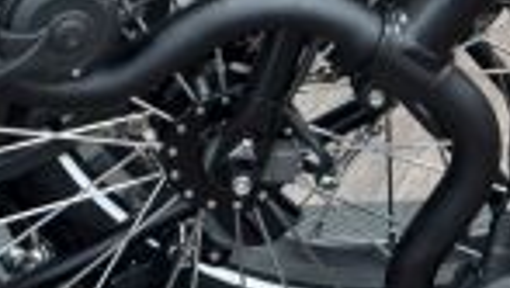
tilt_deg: -31.2
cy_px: 24
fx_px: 5861
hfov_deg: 5.0
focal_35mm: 433
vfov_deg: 2.8
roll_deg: -4.8
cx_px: 385
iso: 500
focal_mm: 16.89
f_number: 2.8
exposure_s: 1/33
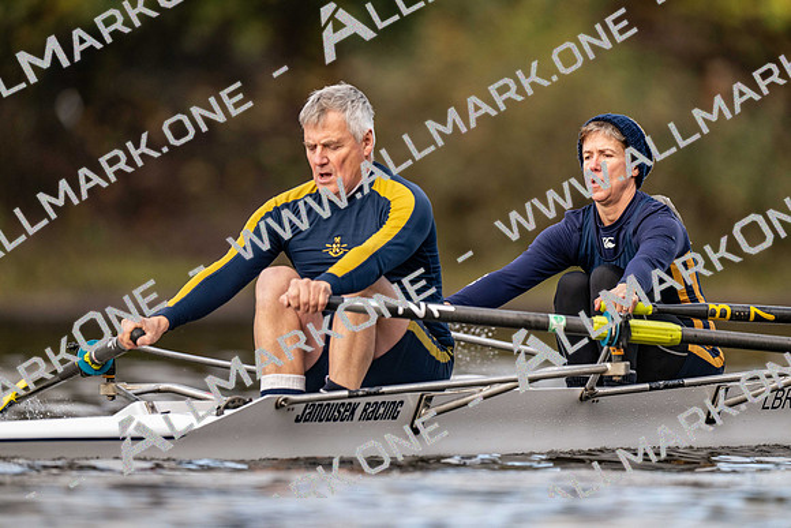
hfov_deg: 3.4
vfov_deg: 2.3
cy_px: 264
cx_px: 396
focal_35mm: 600
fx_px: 13186
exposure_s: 1/2500
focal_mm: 600
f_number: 4
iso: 1400
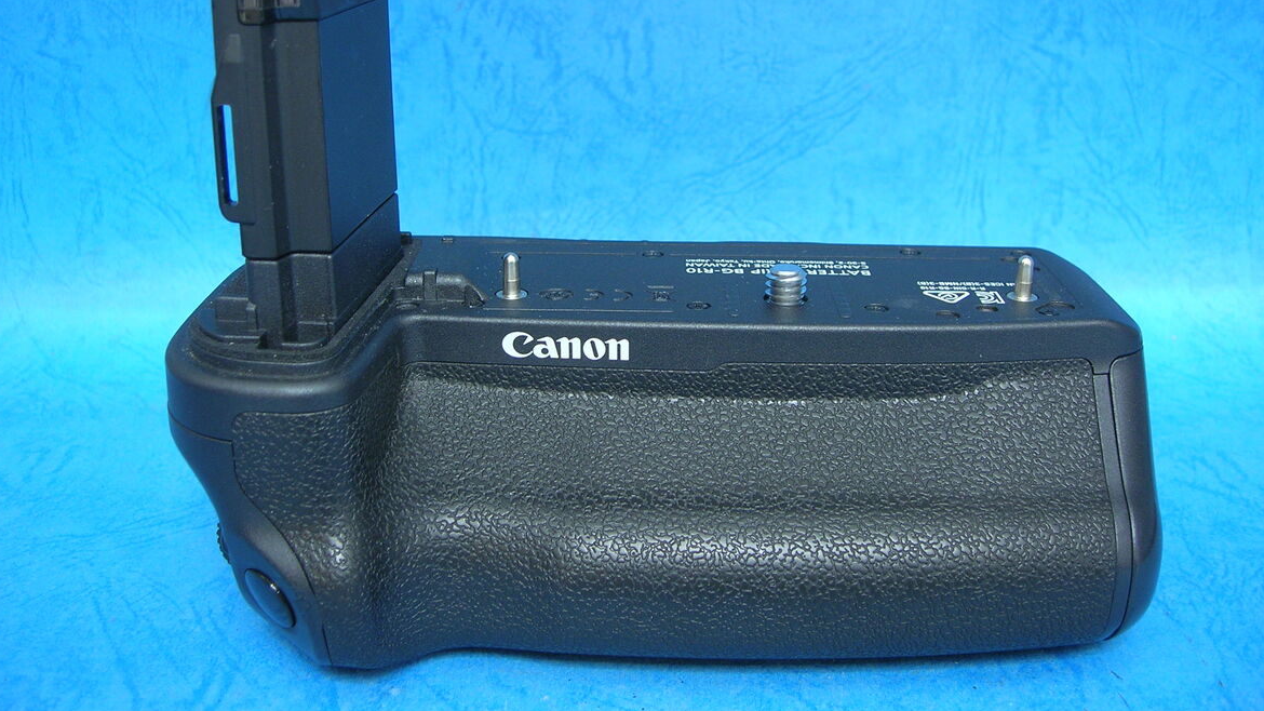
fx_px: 1274
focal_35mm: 38
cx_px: 634
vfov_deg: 31.0
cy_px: 251
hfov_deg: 52.8
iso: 50
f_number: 2.9
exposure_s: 1/4.8
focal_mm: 5.7
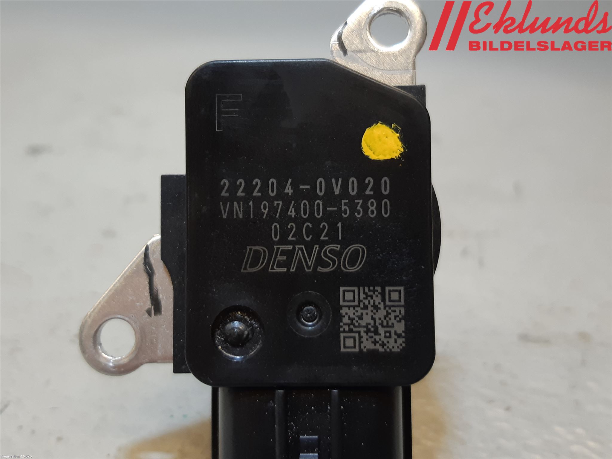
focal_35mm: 26
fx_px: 460
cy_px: 230
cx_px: 306
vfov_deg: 53.1
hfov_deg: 67.3
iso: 50
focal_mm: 3.93
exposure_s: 1/50
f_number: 1.7
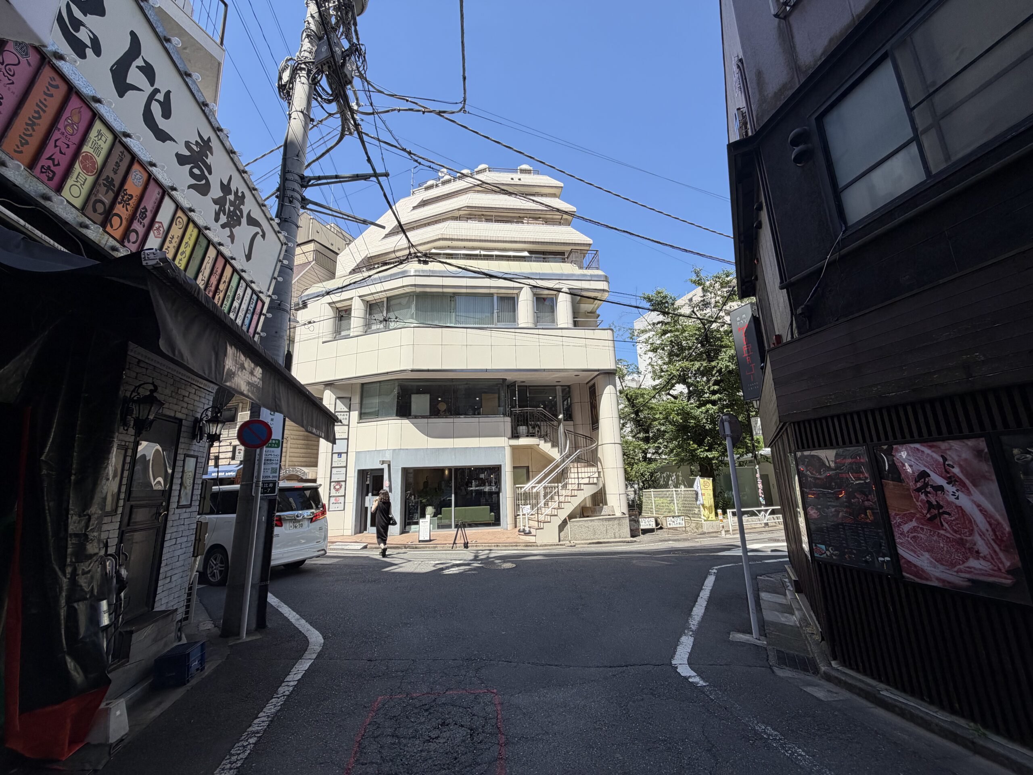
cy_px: 388
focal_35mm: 14
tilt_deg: +12.9
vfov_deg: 85.7
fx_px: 418
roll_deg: +1.7
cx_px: 516
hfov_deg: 102.1
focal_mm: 2.22
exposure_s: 1/770
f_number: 2.2
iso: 40
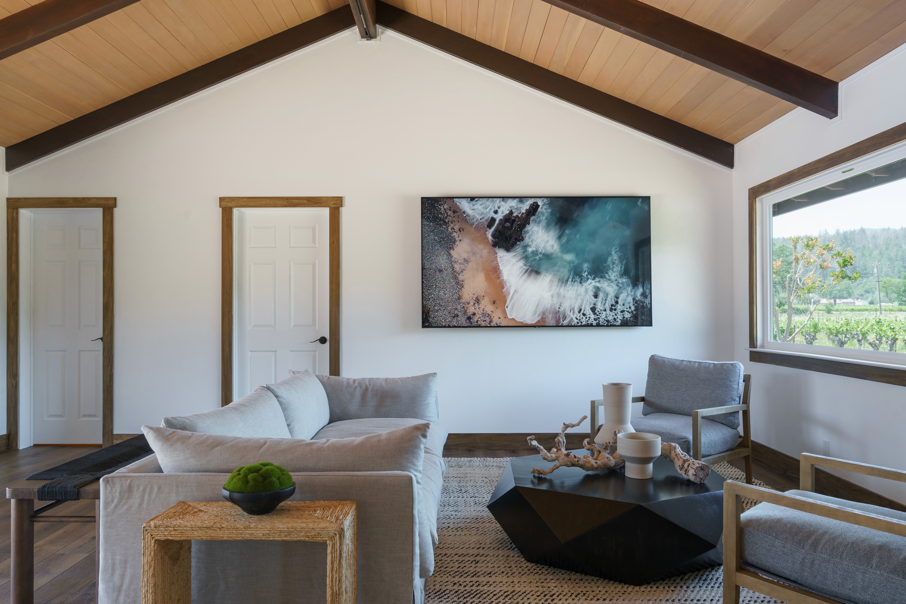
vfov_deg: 47.9
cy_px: 302
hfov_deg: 67.4
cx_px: 453
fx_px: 679
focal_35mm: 27
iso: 250
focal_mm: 27
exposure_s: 1/6
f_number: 10
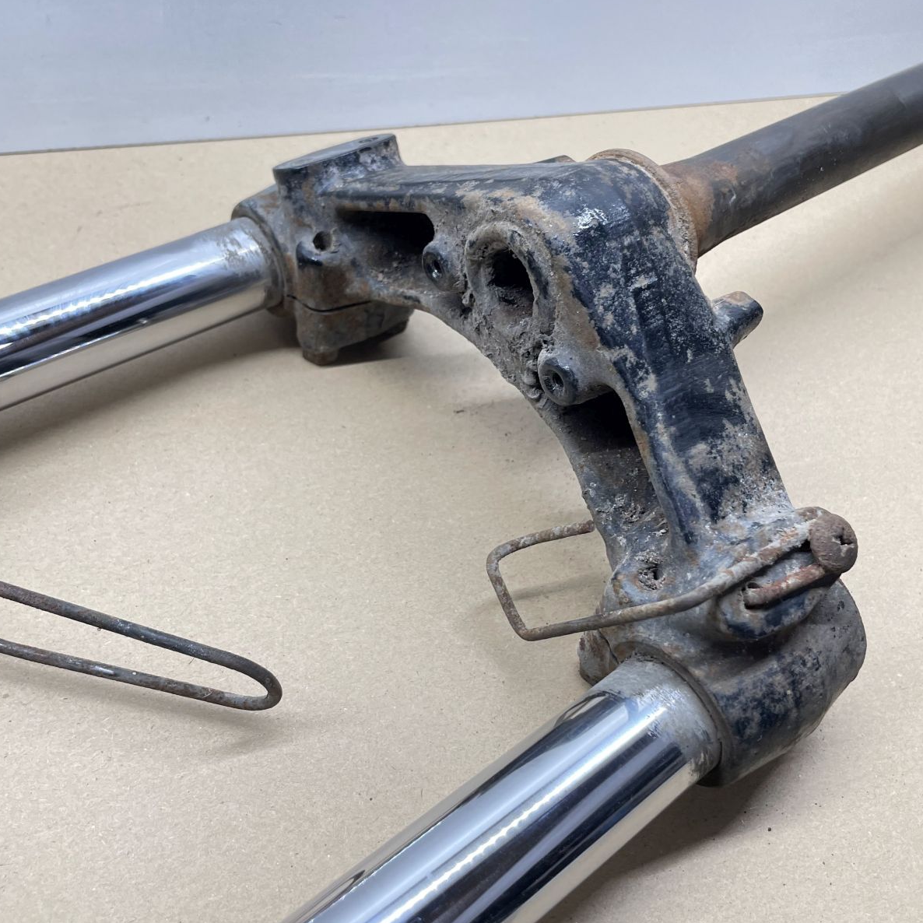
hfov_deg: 52.5
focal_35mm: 31
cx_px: 458
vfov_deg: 52.5
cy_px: 427
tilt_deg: -48.4
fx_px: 935
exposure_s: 1/100
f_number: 1.6
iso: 100
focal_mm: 4.2
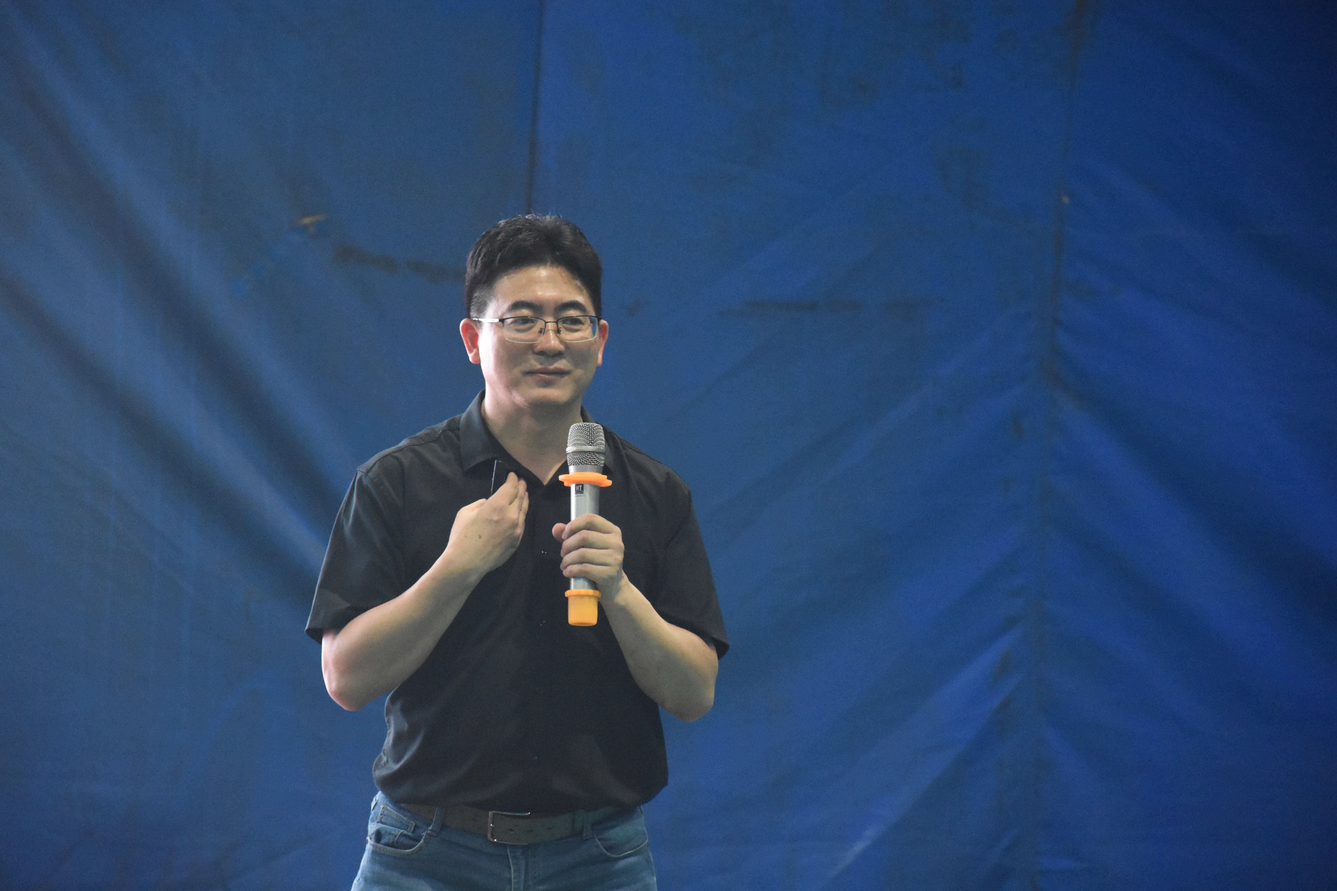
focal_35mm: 210
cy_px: 446
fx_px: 7799
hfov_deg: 9.8
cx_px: 668
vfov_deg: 6.5
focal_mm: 140
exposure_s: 1/60
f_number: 5.6
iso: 5000
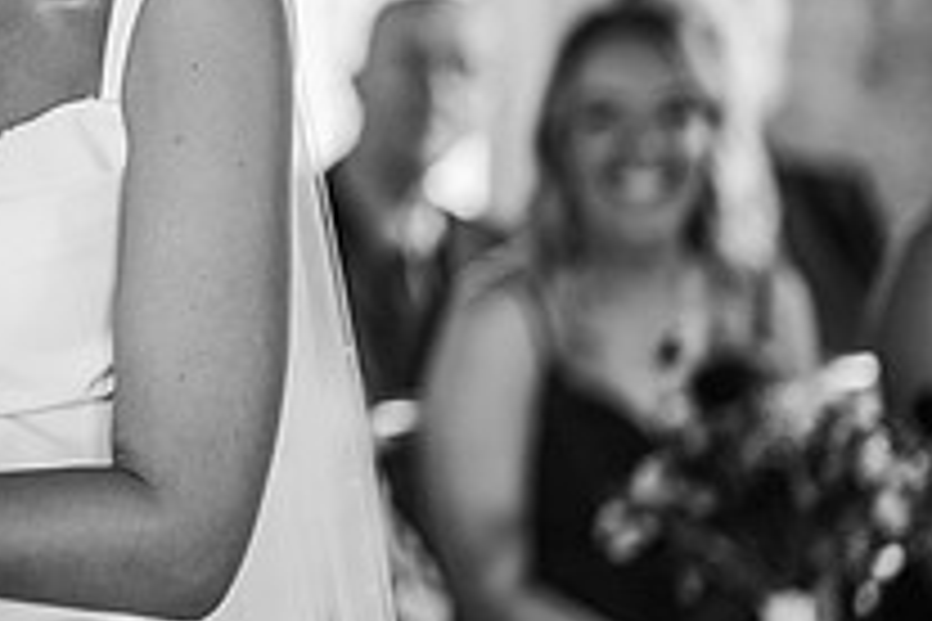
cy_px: -117
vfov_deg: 5.7
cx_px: -351
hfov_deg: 8.5
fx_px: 6161
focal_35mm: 238
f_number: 2
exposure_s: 1/200
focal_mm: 85
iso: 800
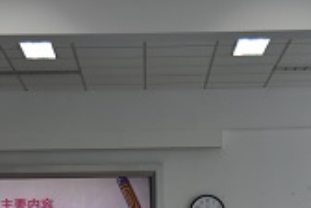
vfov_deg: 7.2
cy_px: 306
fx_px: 1615
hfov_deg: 11.0
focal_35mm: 187
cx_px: 130
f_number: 4.5
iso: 800
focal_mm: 42
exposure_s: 1/80
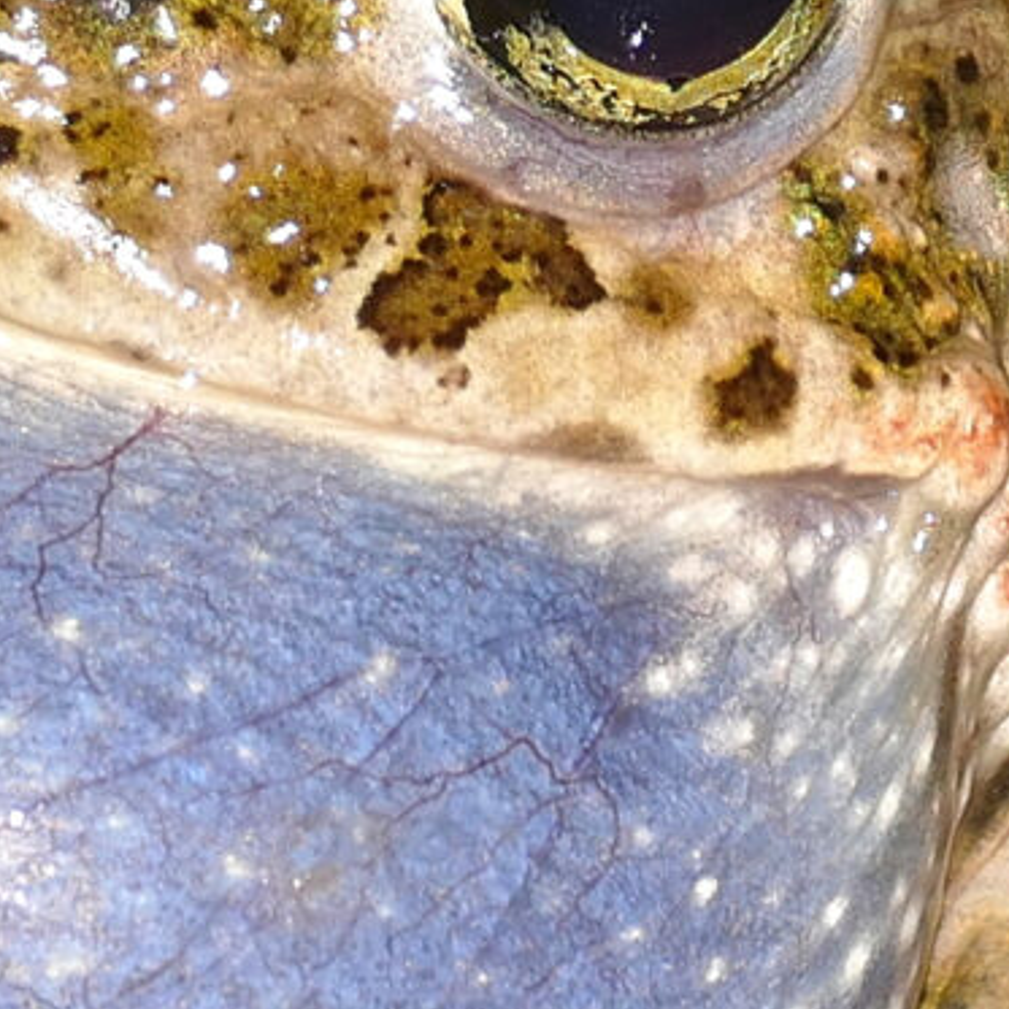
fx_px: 107540
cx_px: 1223
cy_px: 1262
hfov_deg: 0.5
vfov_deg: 0.5
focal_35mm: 3261
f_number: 4
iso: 160
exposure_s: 1/125
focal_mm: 146
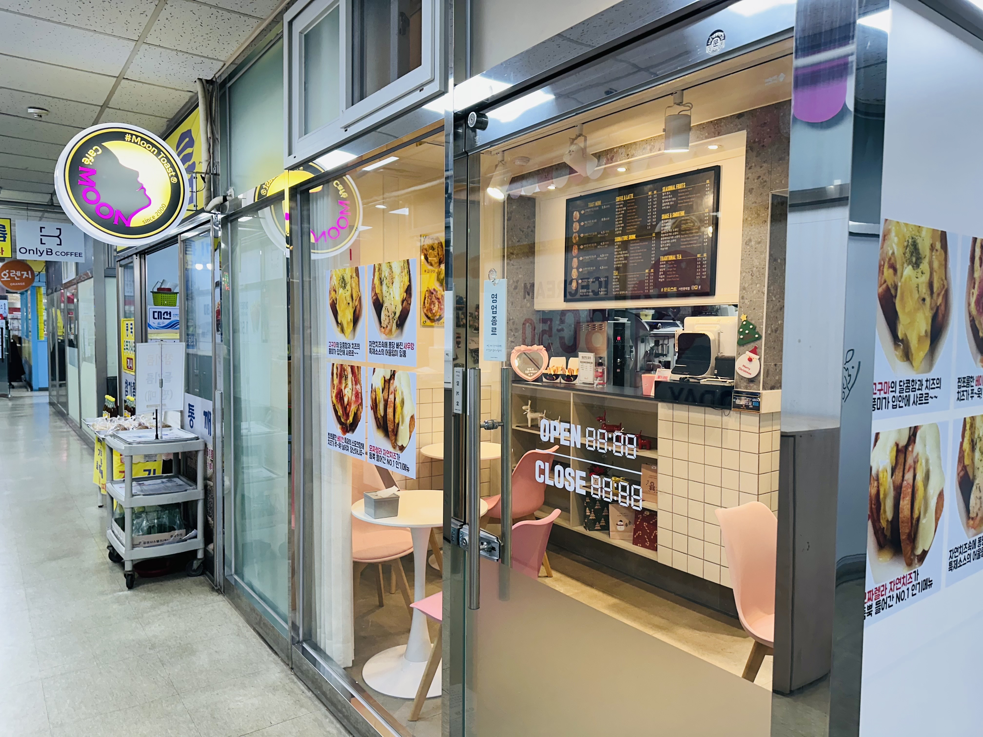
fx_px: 682
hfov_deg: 71.6
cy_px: 368
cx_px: 492
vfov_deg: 56.8
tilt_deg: -4.5
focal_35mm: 24
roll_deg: -1.5
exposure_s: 1/120
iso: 125
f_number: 1.78
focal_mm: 6.86
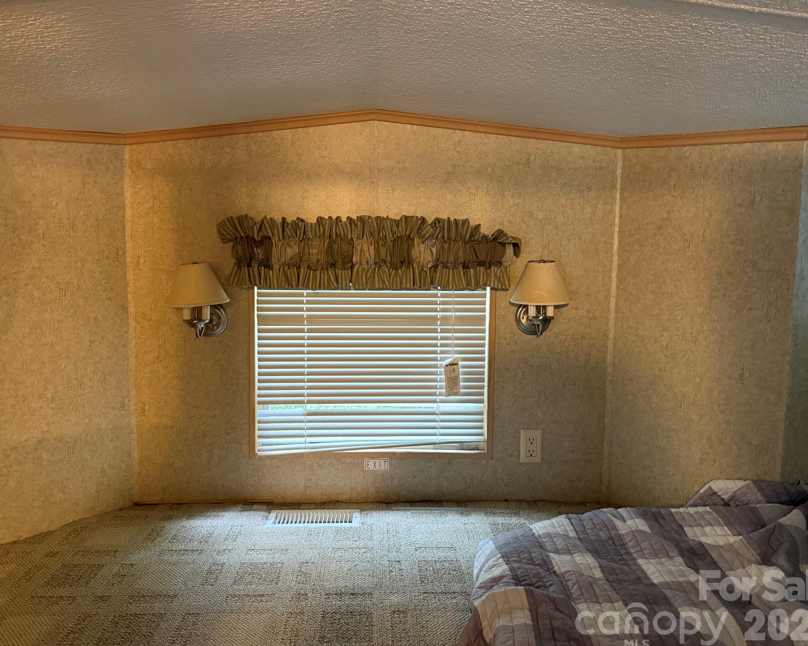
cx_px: 390
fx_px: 622
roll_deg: +0.0
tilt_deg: -4.6
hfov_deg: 66.0
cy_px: 320
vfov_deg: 54.9
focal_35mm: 26
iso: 640
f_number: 1.78
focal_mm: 6.76
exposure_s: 1/40
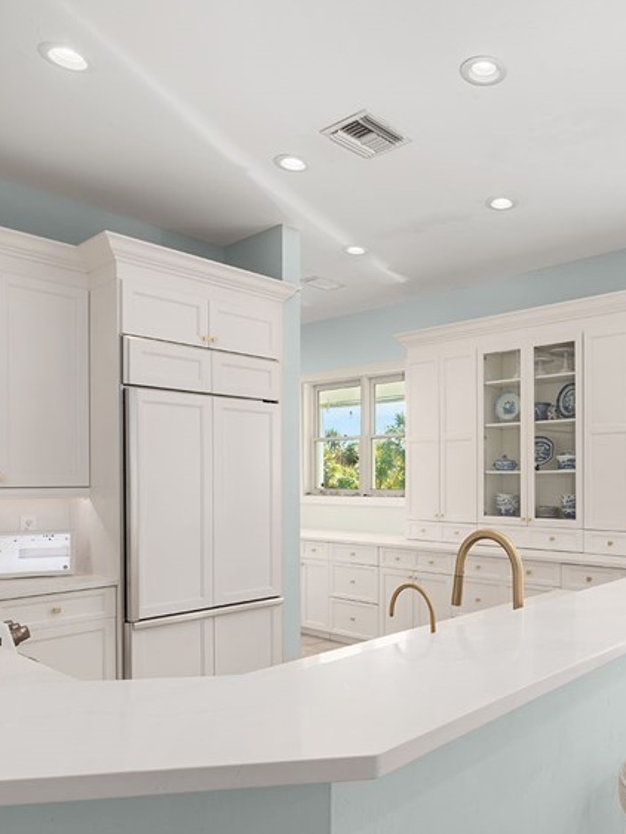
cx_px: 503
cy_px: 484
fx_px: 626
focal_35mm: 26
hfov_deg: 49.9
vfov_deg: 66.9
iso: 160
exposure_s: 1/3
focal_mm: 14
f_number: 10
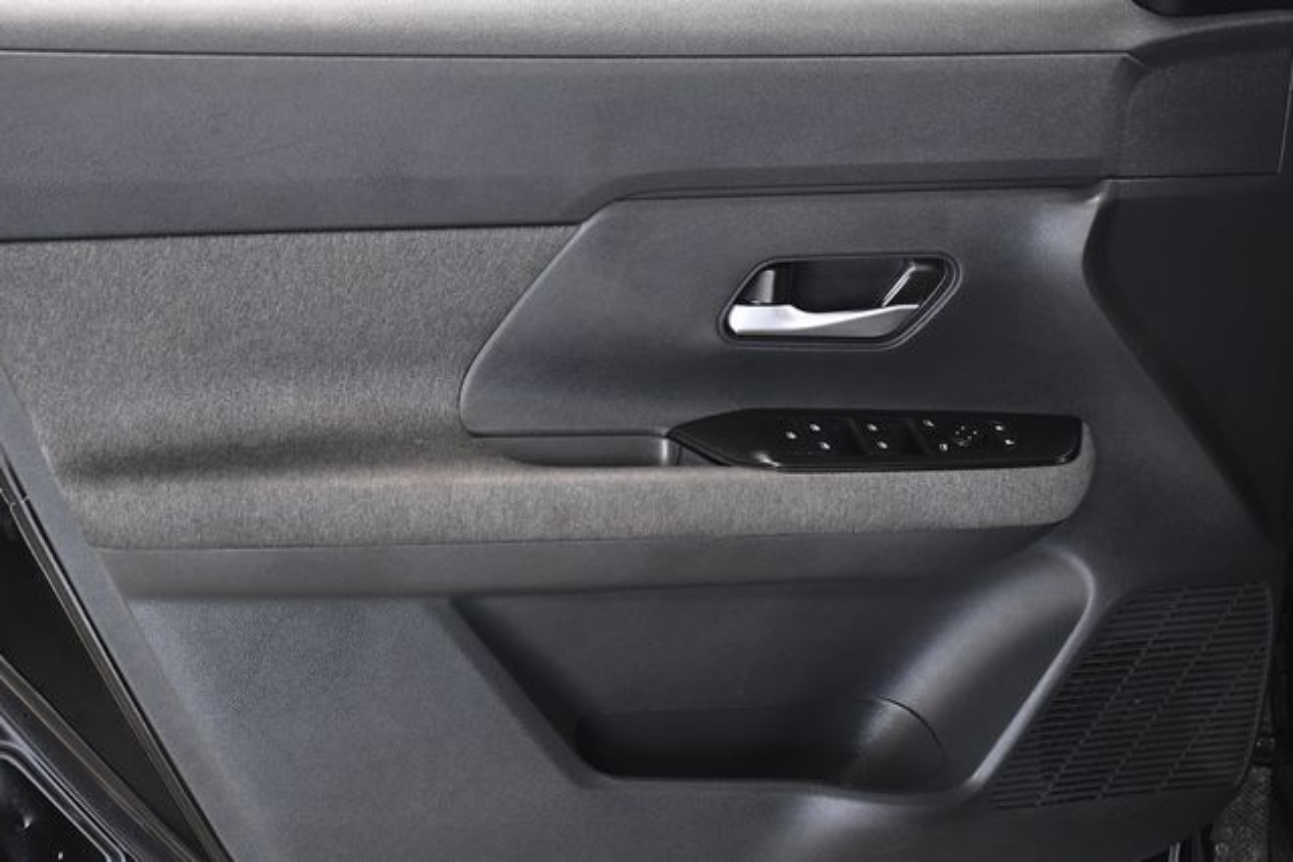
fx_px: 1868
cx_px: 646
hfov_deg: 38.2
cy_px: 431
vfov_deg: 26.0
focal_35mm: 52
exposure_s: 1/200
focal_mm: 35
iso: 2500
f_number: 4.2
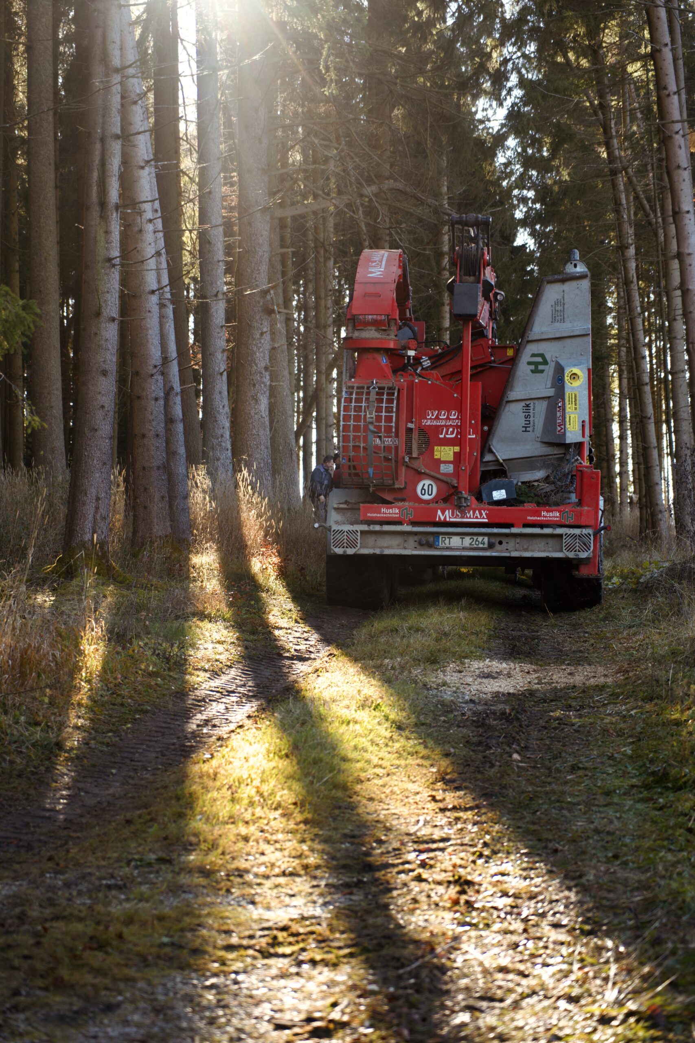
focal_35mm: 70
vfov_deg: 28.8
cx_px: 348
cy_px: 522
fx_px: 2027
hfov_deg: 19.5
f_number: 4
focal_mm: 70
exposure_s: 1/160
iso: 160
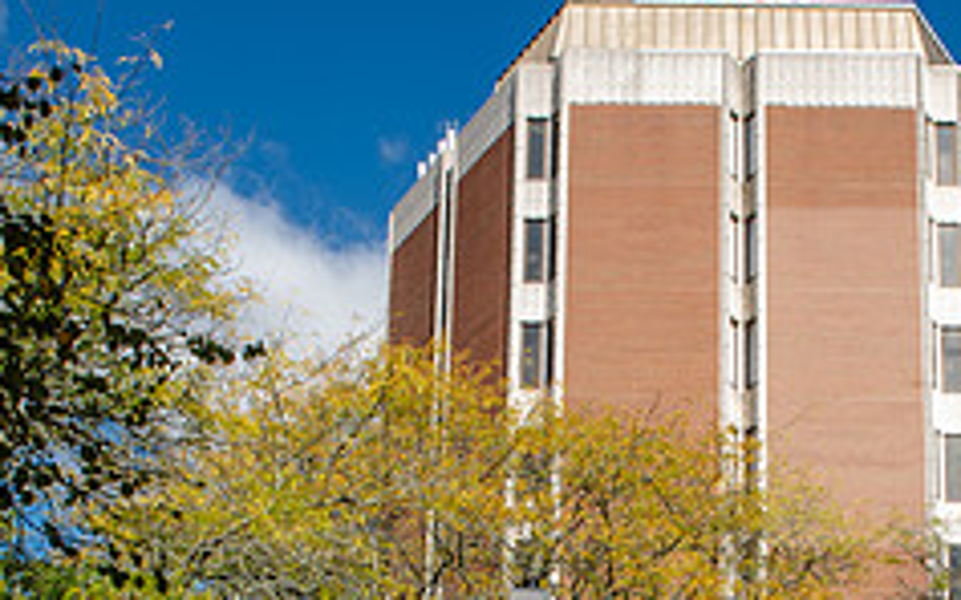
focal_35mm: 60
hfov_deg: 33.7
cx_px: 641
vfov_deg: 20.4
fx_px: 1571
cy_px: 699
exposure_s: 1/10
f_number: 18
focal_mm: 24
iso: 31
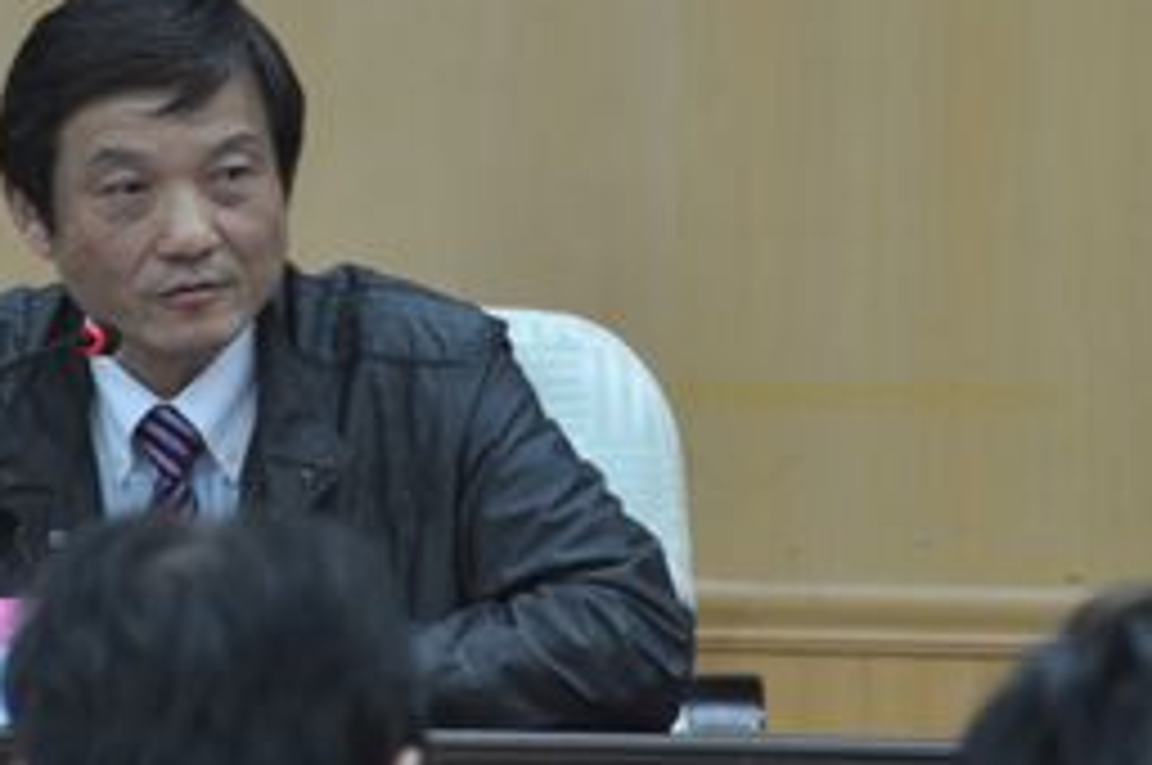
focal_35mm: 704
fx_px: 22499
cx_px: 248
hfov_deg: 2.9
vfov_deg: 1.9
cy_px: -90
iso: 320
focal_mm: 200
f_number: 5.6
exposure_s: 1/25
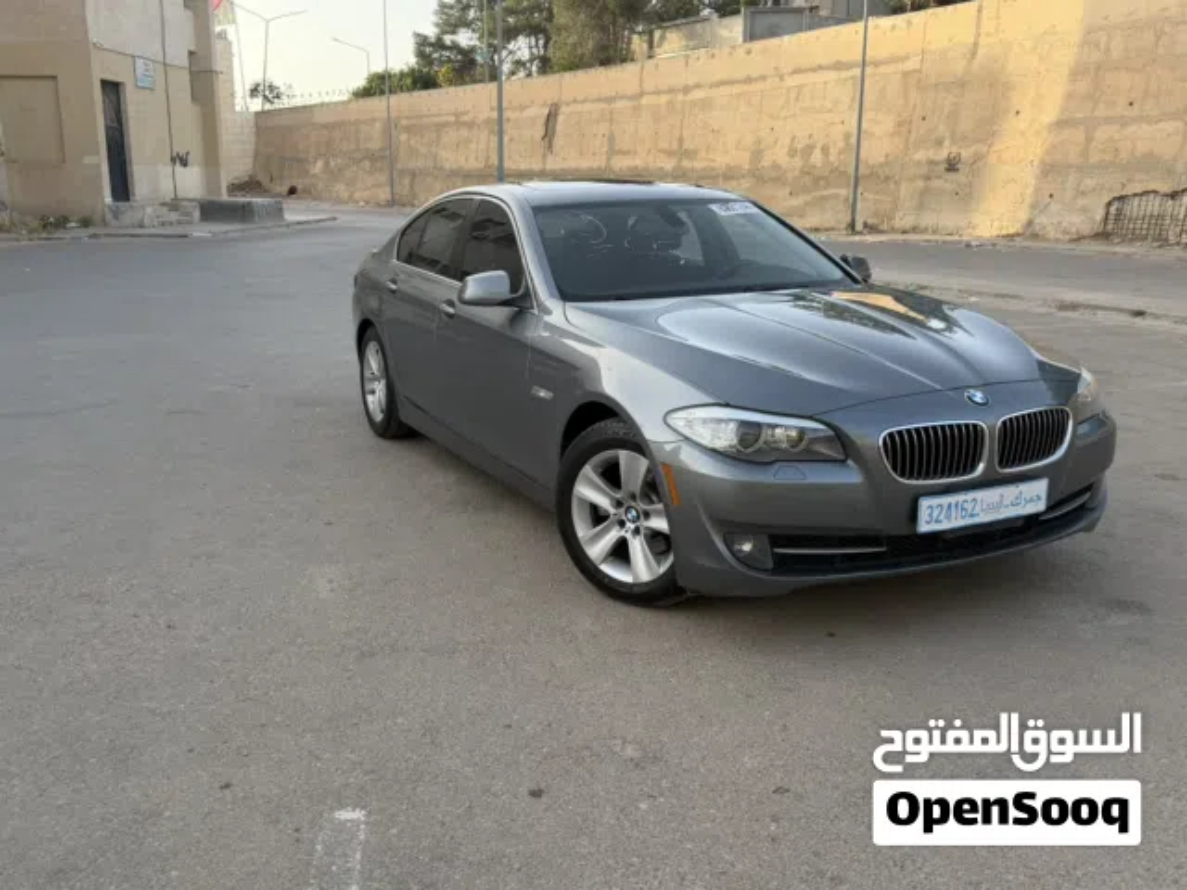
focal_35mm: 24
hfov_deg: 71.6
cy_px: 445
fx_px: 823
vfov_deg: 56.8
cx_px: 594
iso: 100
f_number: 1.78
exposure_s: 1/831
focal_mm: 6.76
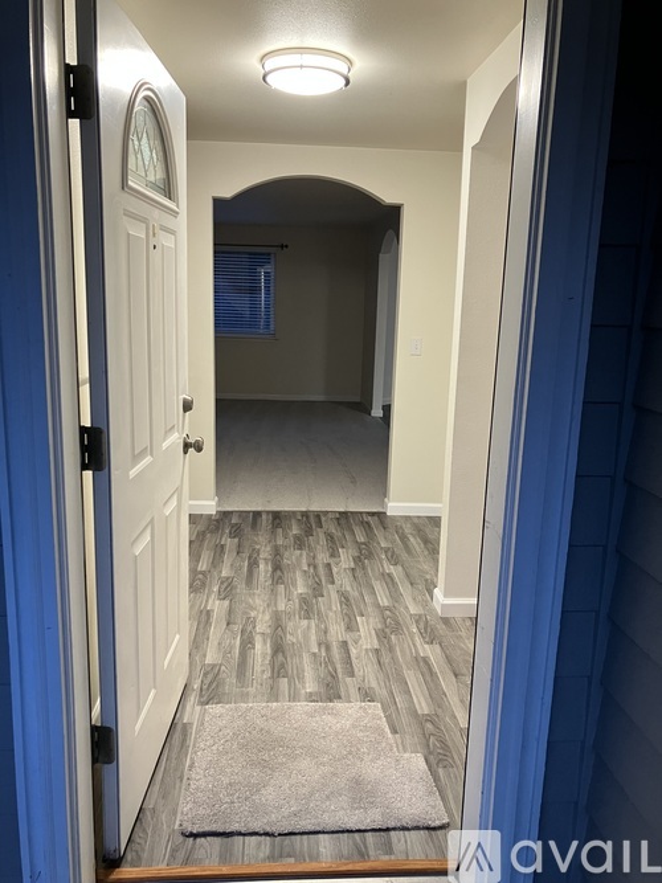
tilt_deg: -12.0
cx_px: 331
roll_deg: -1.6
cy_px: 442
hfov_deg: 49.7
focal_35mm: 28
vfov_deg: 63.5
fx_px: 714
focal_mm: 3.99
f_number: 1.8
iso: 200
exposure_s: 1/60
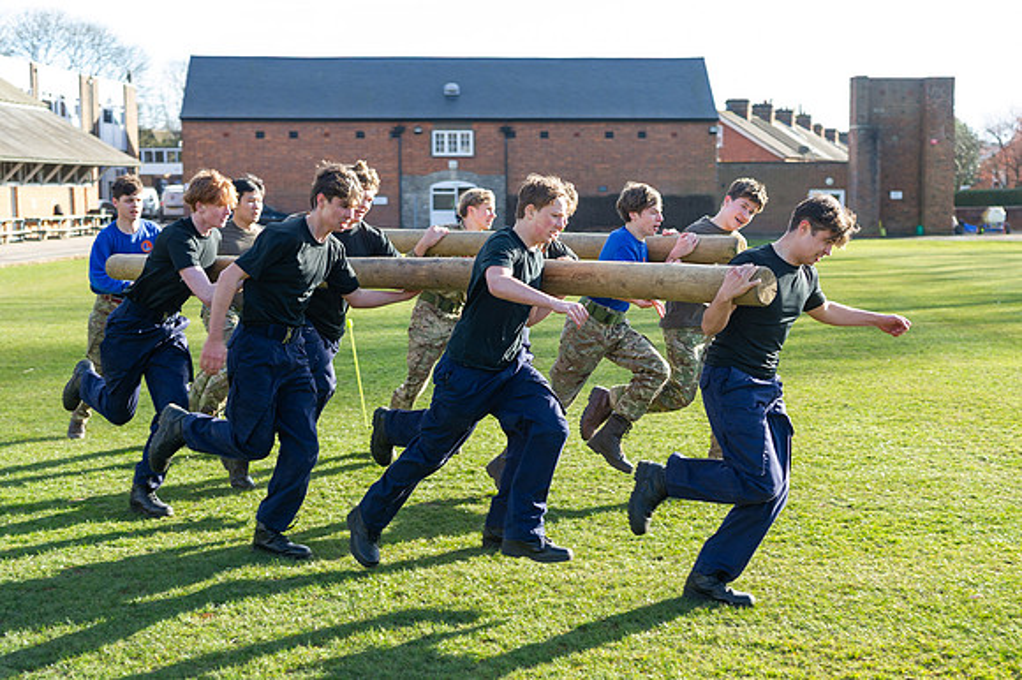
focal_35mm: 53
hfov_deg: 37.6
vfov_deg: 25.5
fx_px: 1502
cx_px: 536
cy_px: 355
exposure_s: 1/400
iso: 125
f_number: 4
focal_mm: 48
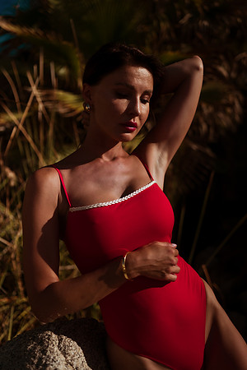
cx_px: 124
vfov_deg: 54.4
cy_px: 185
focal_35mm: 35
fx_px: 360
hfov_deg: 37.9
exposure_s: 1/8000
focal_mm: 35
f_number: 2
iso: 50
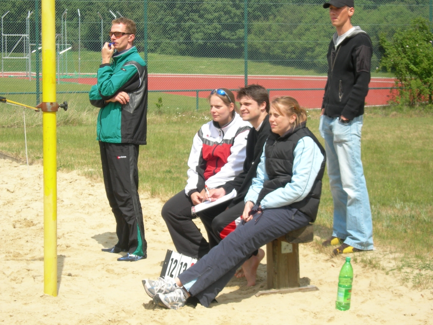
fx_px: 1426
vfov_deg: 13.0
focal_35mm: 114
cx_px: 217
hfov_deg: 17.3
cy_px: 162
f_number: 8.2
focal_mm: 23.4
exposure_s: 1/150
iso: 50
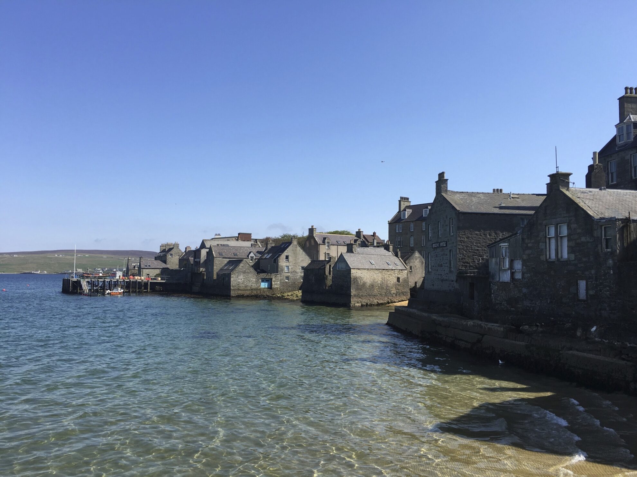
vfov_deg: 48.2
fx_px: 534
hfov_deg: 61.7
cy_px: 238
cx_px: 318
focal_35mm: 29
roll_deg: -0.6
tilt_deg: +4.3
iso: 25
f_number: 2.2
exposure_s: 1/1451
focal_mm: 4.15
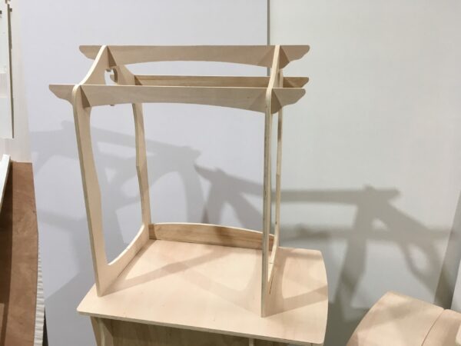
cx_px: 230
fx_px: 386
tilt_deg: -19.9
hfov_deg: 61.7
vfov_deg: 48.2
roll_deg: -0.1
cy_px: 173
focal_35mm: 29
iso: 40
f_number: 2.2
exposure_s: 1/33
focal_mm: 4.15
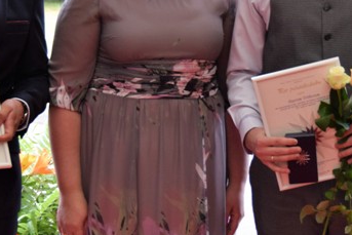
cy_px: 71
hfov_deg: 11.5
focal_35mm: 179
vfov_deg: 7.7
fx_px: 1751
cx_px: 219
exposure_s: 1/80
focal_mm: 40
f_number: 4.5
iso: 400
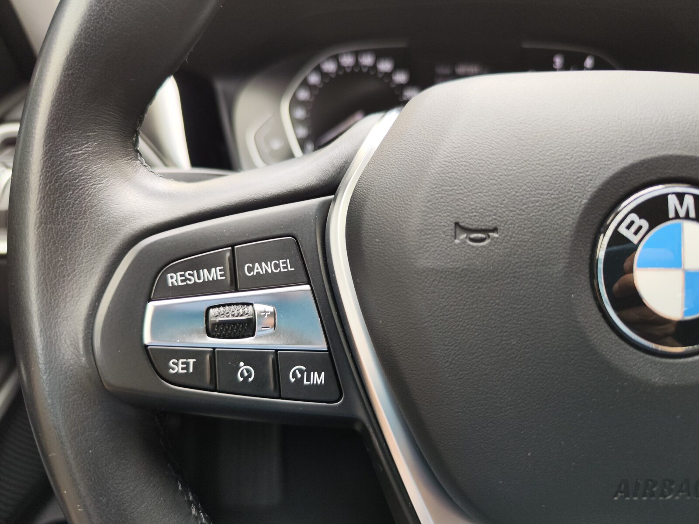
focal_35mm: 23
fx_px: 464
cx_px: 350
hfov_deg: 73.9
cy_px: 262
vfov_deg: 58.9
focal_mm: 7.01
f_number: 1.69
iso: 144
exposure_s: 1/100
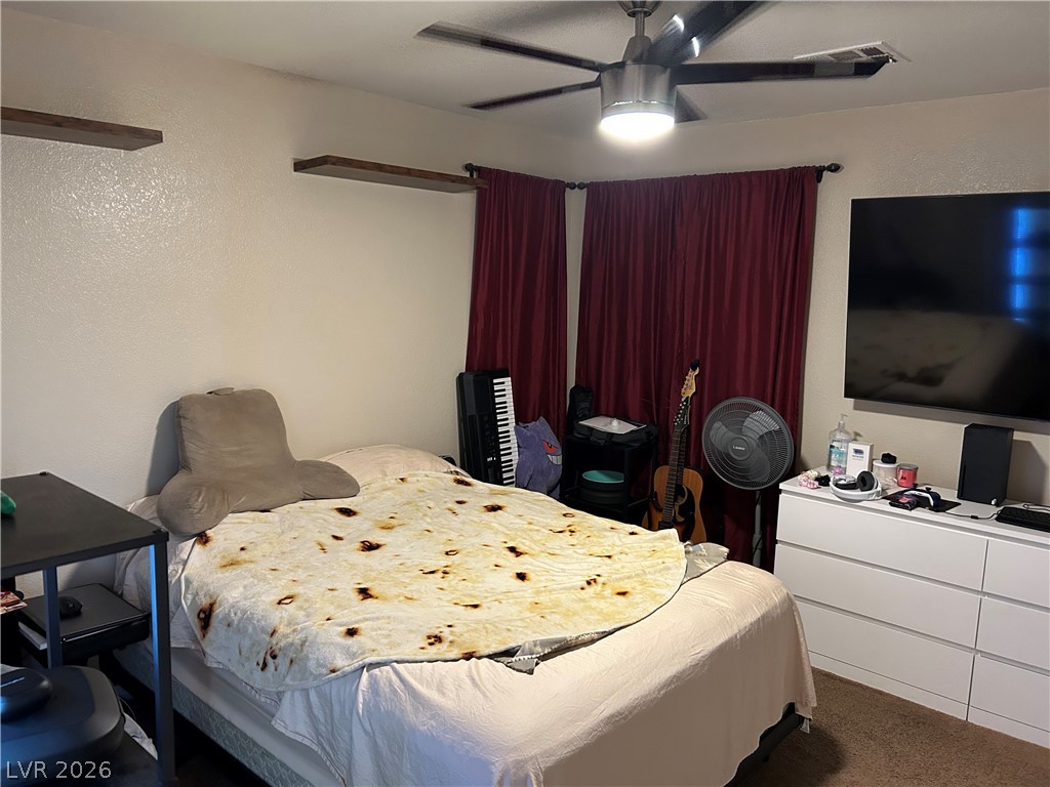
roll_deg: -0.8
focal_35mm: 26
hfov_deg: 67.3
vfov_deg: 53.1
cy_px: 394
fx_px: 789
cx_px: 525
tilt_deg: -8.0
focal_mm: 5.7
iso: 400
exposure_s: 1/60
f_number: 1.5
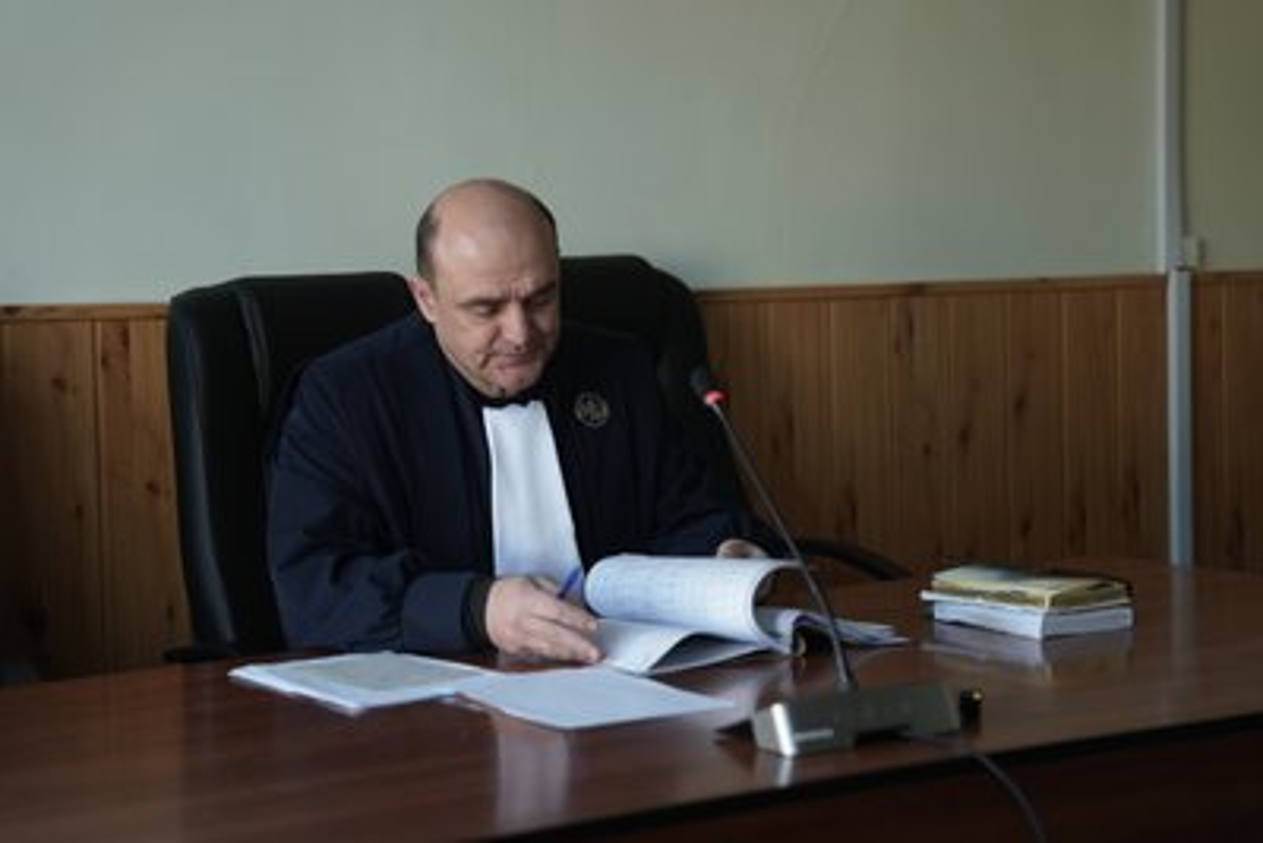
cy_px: 422
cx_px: 632
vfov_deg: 19.5
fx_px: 2457
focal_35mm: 70
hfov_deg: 28.8
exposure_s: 1/50
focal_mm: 70
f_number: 2.8
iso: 250
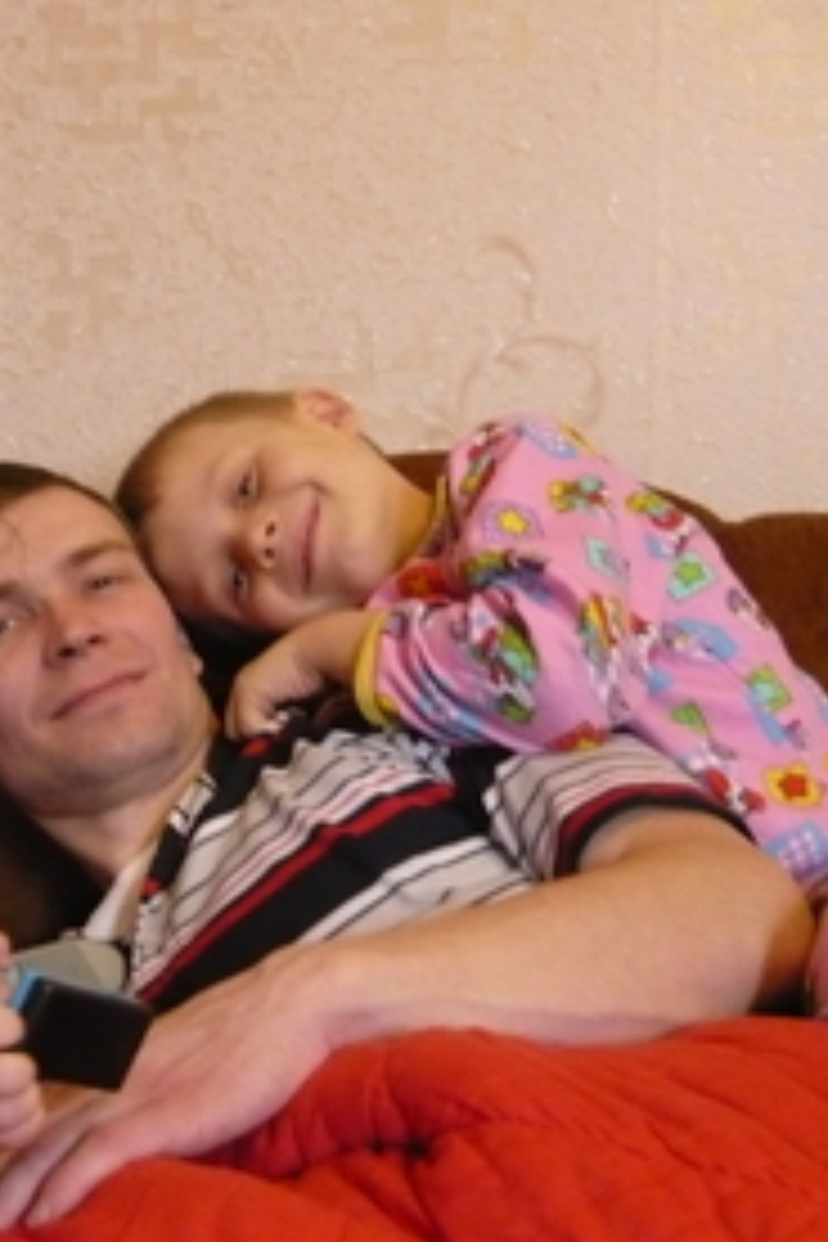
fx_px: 1932
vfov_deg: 35.6
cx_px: 261
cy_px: 688
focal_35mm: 56
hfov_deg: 24.1
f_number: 2.8
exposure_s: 1/25
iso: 800
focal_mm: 5.5
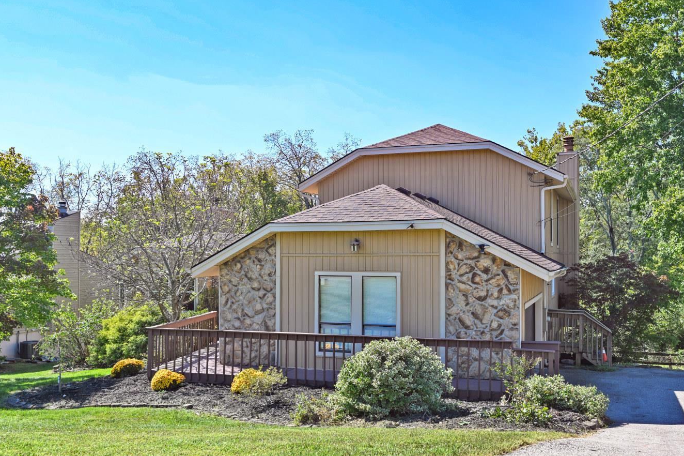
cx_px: 378
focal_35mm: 34
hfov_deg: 55.7
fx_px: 646
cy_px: 256
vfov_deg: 38.8
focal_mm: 30
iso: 100
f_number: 6.3
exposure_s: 1/320
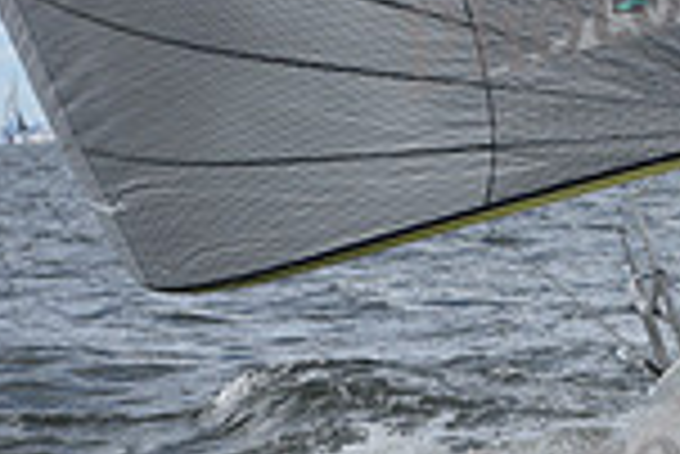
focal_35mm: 692
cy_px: 151
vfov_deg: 2.0
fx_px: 13083
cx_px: 1270
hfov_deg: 3.0
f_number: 10
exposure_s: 1/800
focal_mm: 180
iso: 250
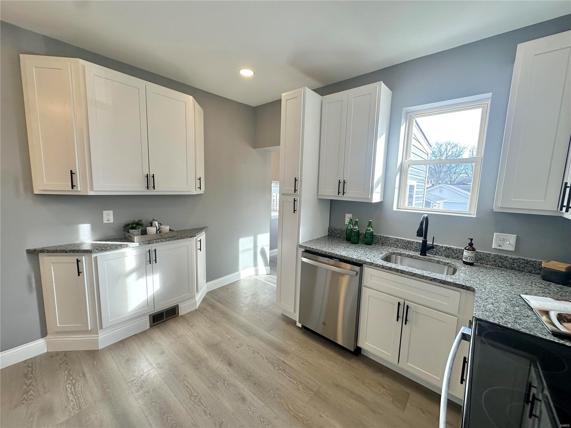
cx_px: 286
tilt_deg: -5.6
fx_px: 231
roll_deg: -1.3
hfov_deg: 102.1
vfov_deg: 85.7
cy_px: 214
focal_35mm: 14
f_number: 2.2
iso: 64
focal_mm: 2.22
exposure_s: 1/120
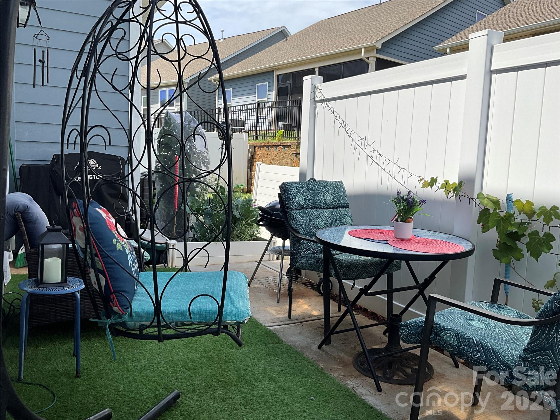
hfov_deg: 61.7
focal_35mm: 29
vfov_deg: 48.2
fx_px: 469
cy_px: 210
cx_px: 280
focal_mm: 3
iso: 25
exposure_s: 1/1577
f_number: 1.8
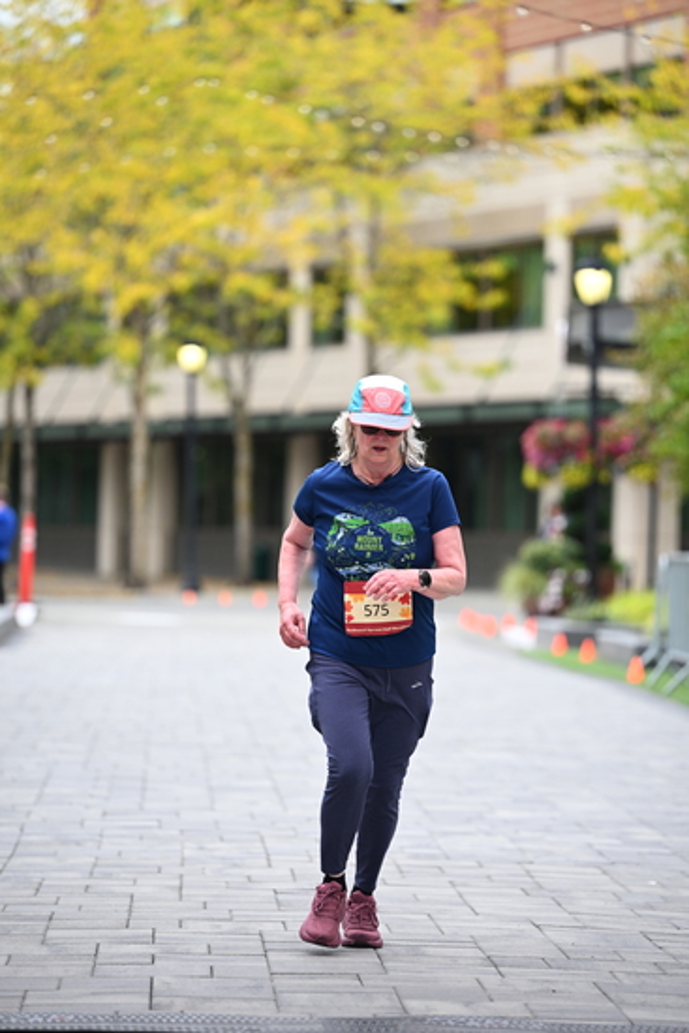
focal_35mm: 145
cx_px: 344
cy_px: 516
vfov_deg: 14.1
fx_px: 4160
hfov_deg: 9.5
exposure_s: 1/1250
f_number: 2.8
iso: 640
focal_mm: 145
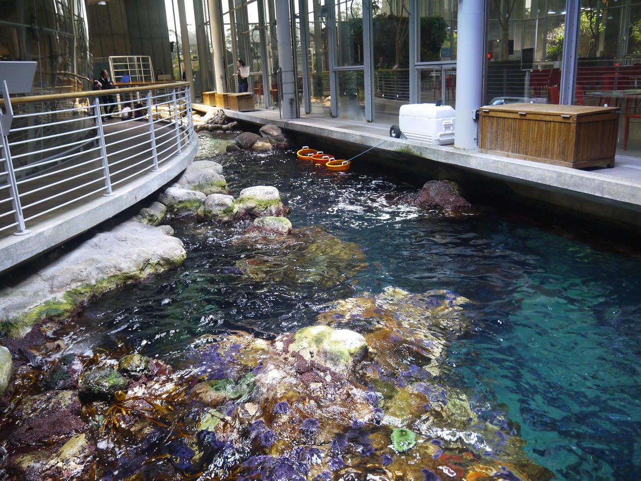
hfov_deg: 63.4
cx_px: 320
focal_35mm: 28
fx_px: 518
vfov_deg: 49.7
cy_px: 240
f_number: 3.5
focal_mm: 14
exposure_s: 1/125
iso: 400
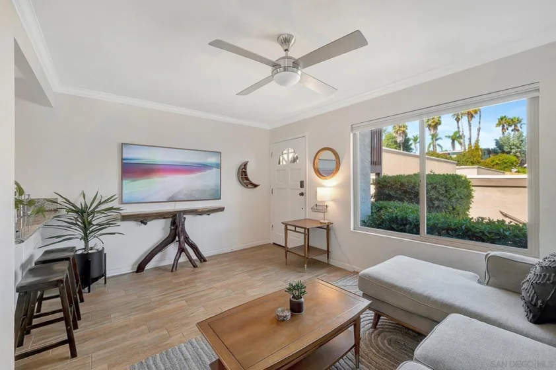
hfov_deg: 100.4
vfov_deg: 77.2
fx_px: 231
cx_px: 278
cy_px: 185
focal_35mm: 15
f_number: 8
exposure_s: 1/15
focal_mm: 15
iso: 400
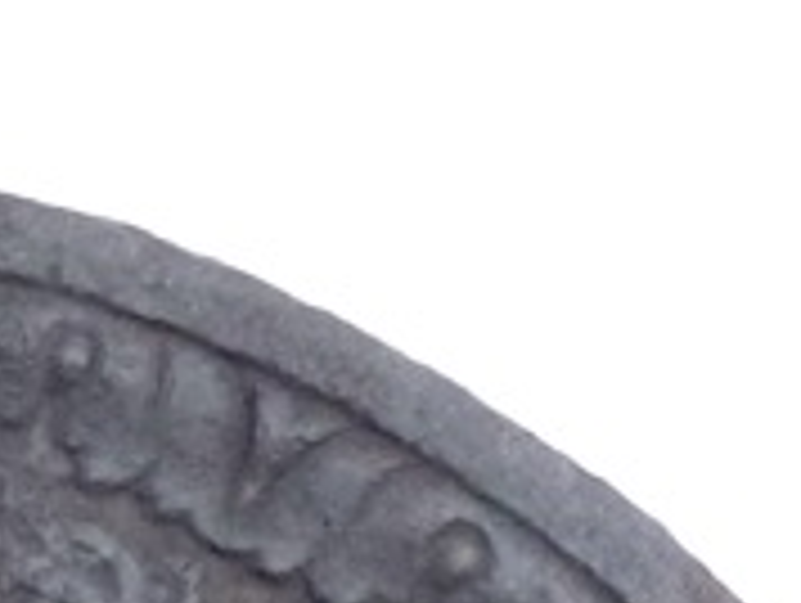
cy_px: 2012
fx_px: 8898
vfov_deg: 3.7
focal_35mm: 384
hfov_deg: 5.1
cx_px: -369
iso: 400
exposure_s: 1/50
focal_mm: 10.1
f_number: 4.4
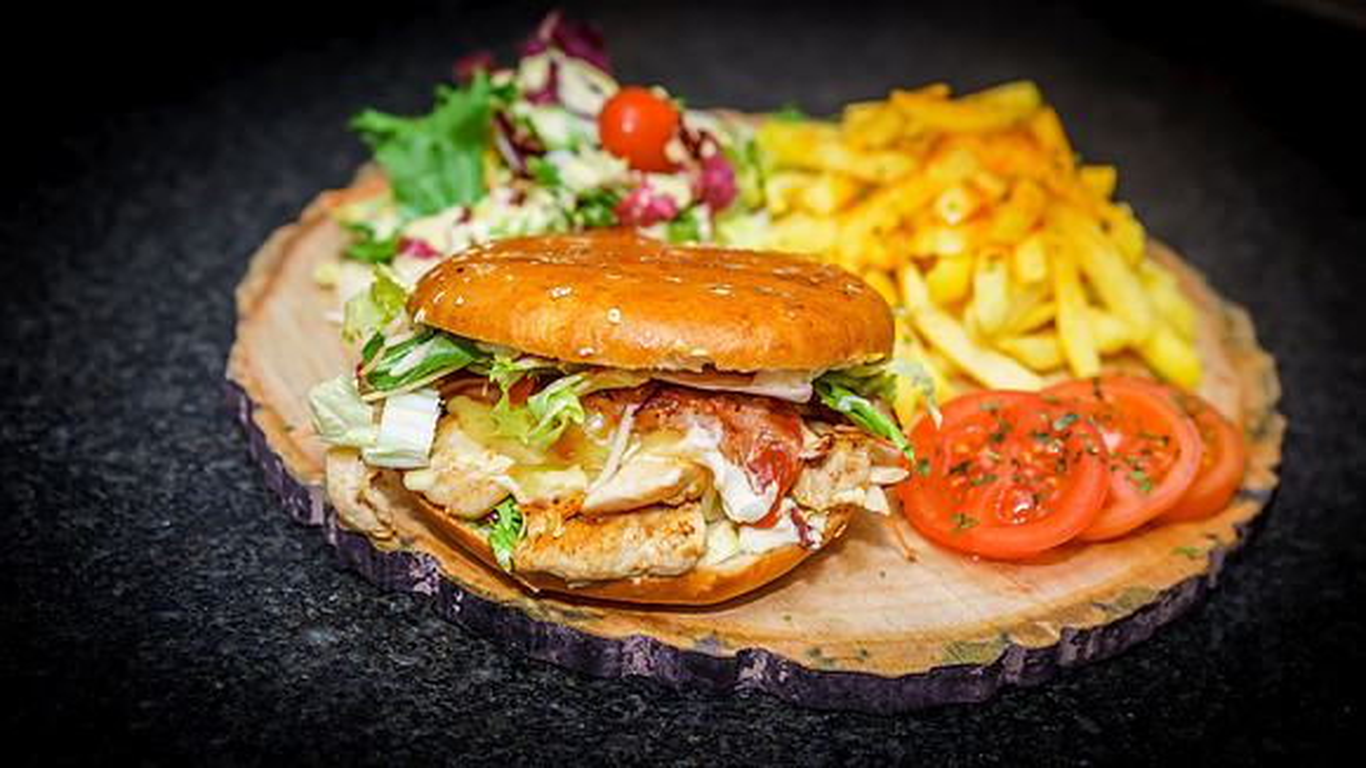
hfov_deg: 28.2
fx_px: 2720
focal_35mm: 75
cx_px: 685
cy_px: 426
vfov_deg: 16.1
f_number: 4
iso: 100
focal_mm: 70
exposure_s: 1/250
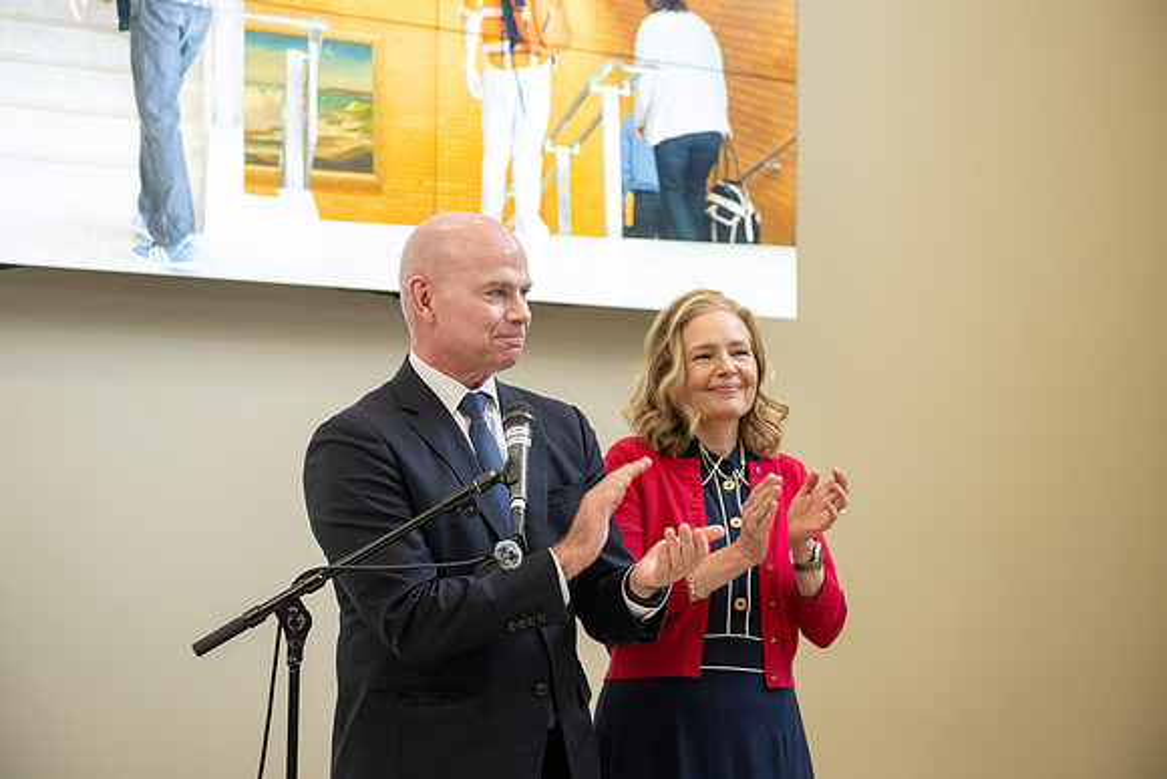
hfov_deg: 28.8
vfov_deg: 19.5
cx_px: 584
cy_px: 390
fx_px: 2270
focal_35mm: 70
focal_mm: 70
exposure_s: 1/320
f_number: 4
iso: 2500
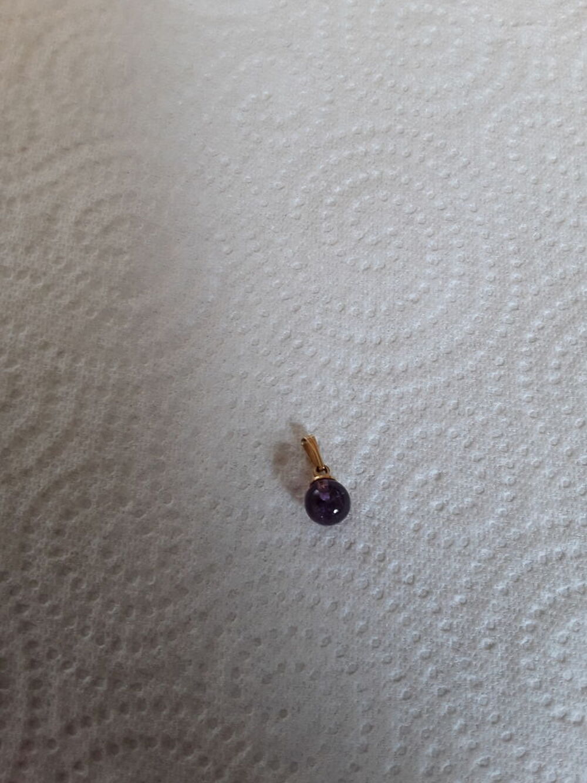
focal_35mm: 27
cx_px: 294
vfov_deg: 65.3
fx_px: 610
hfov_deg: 51.4
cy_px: 392
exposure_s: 1/50
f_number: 1.9
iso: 64
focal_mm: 2.91
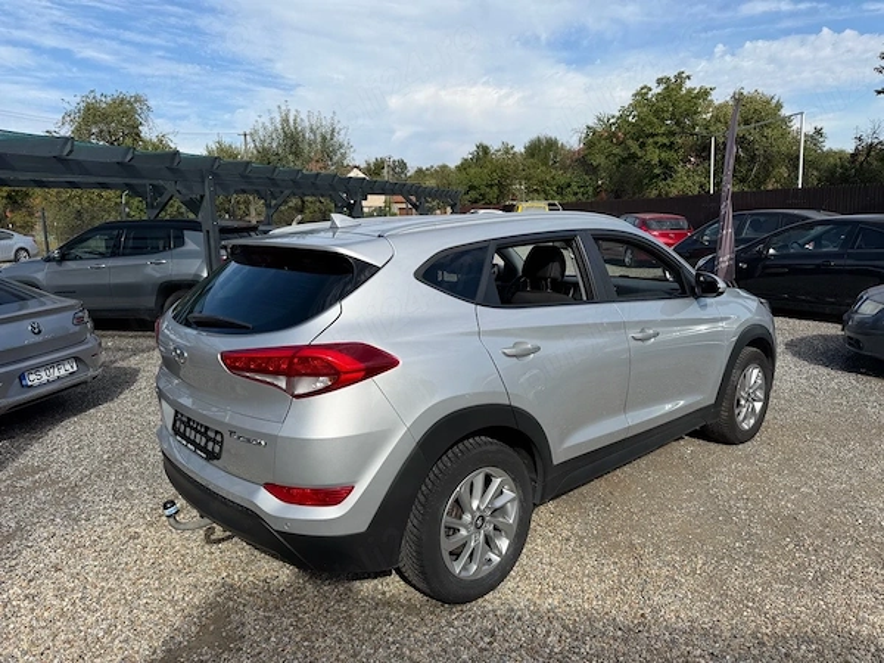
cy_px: 332
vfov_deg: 56.8
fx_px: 613
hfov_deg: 71.6
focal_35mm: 24
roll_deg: +1.9
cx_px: 442
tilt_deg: -9.9
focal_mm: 6.76
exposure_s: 1/4405
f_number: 1.78
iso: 80
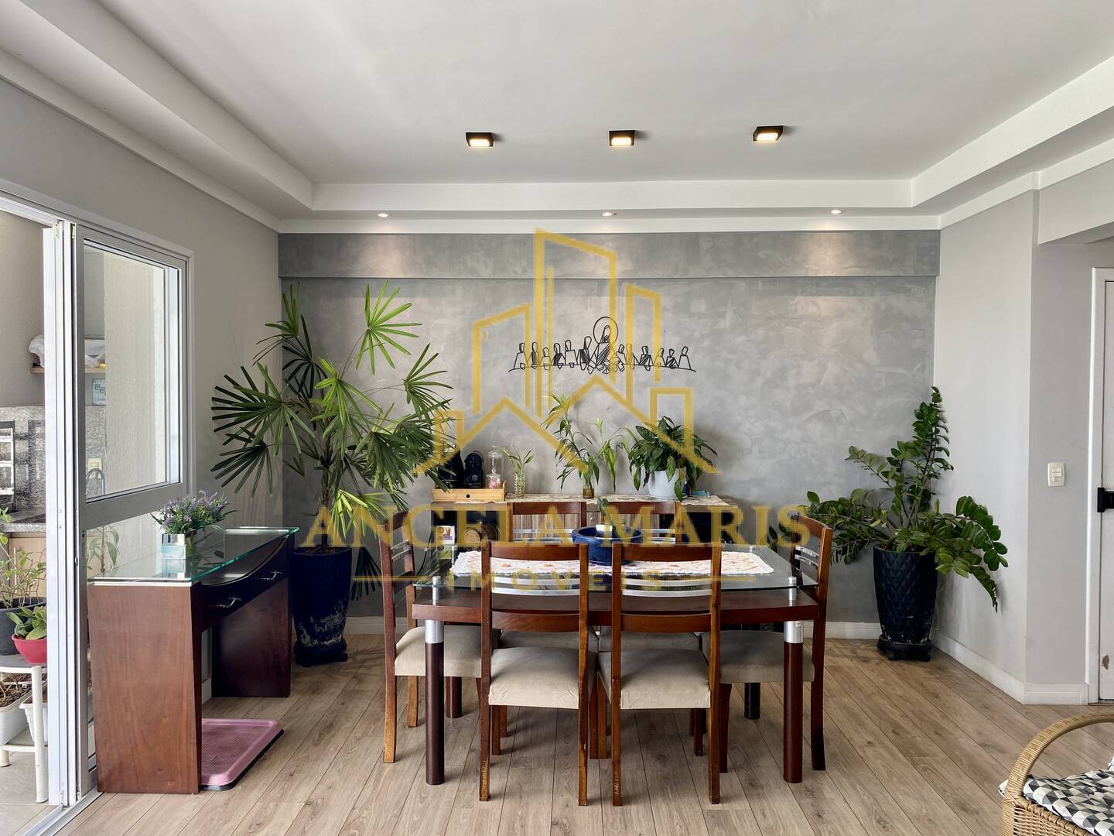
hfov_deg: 67.3
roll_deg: -0.5
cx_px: 557
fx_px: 837
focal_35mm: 26
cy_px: 418
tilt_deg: -2.0
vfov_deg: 53.1
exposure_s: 1/122
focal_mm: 4.25
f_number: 1.8
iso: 80
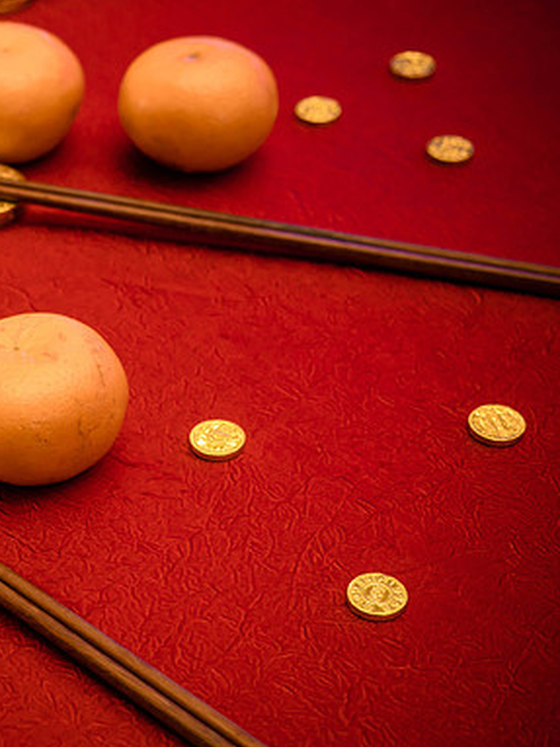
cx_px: 55
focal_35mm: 94
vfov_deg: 20.9
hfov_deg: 15.5
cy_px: 374
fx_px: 2029
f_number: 2.8
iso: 320
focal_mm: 30
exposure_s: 1/100
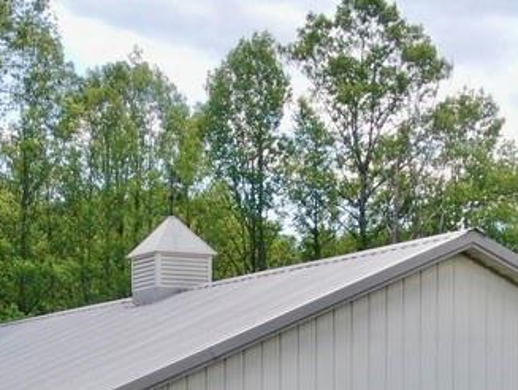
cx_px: 230
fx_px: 1828
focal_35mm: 122
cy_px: 520
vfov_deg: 11.8
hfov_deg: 16.1
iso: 100
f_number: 3.4
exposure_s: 1/320
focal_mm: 6.77
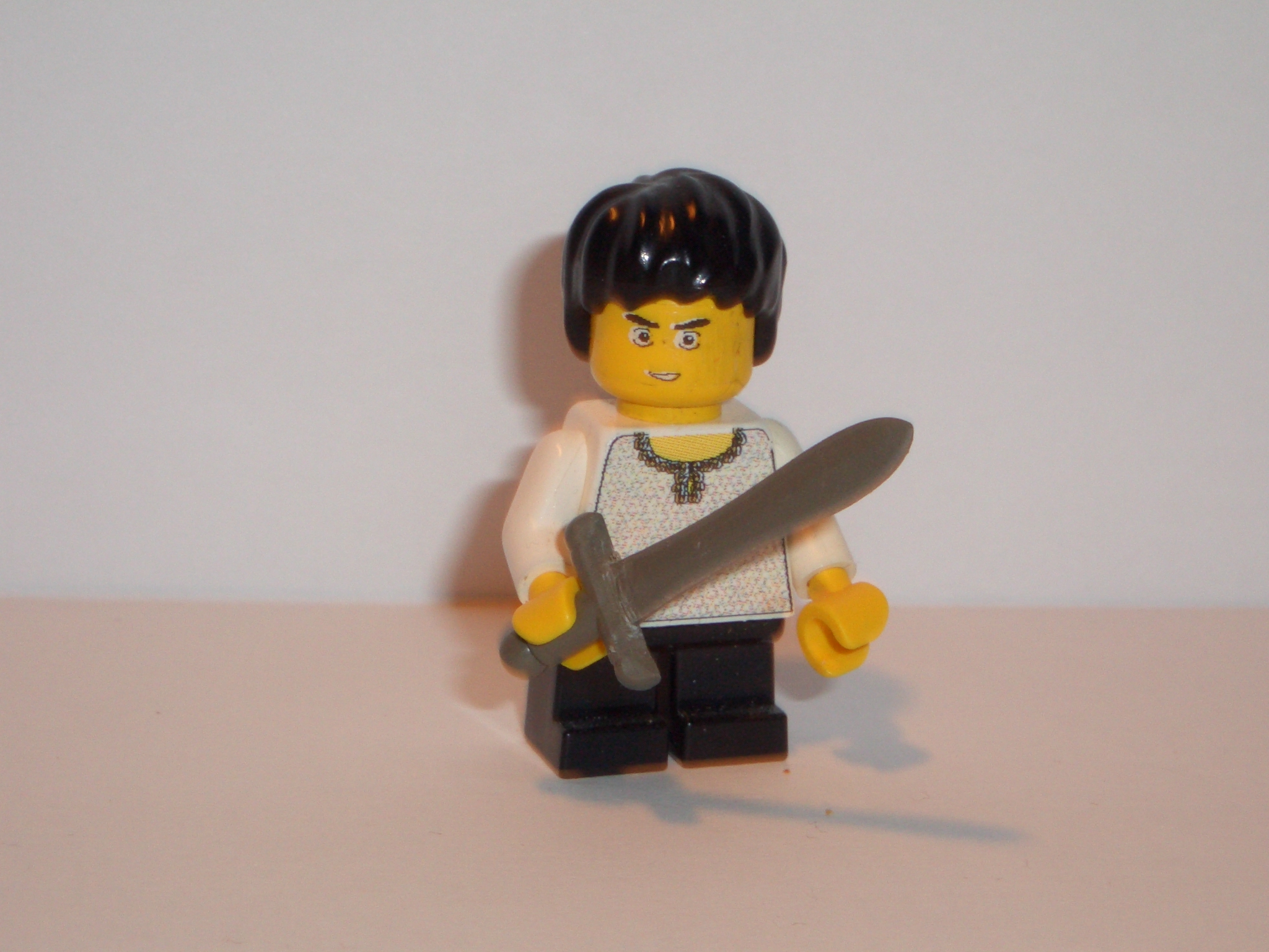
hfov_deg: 19.3
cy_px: 476
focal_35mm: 102
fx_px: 3739
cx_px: 634
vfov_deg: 14.5
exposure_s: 1/40
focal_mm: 13.5
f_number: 6.6
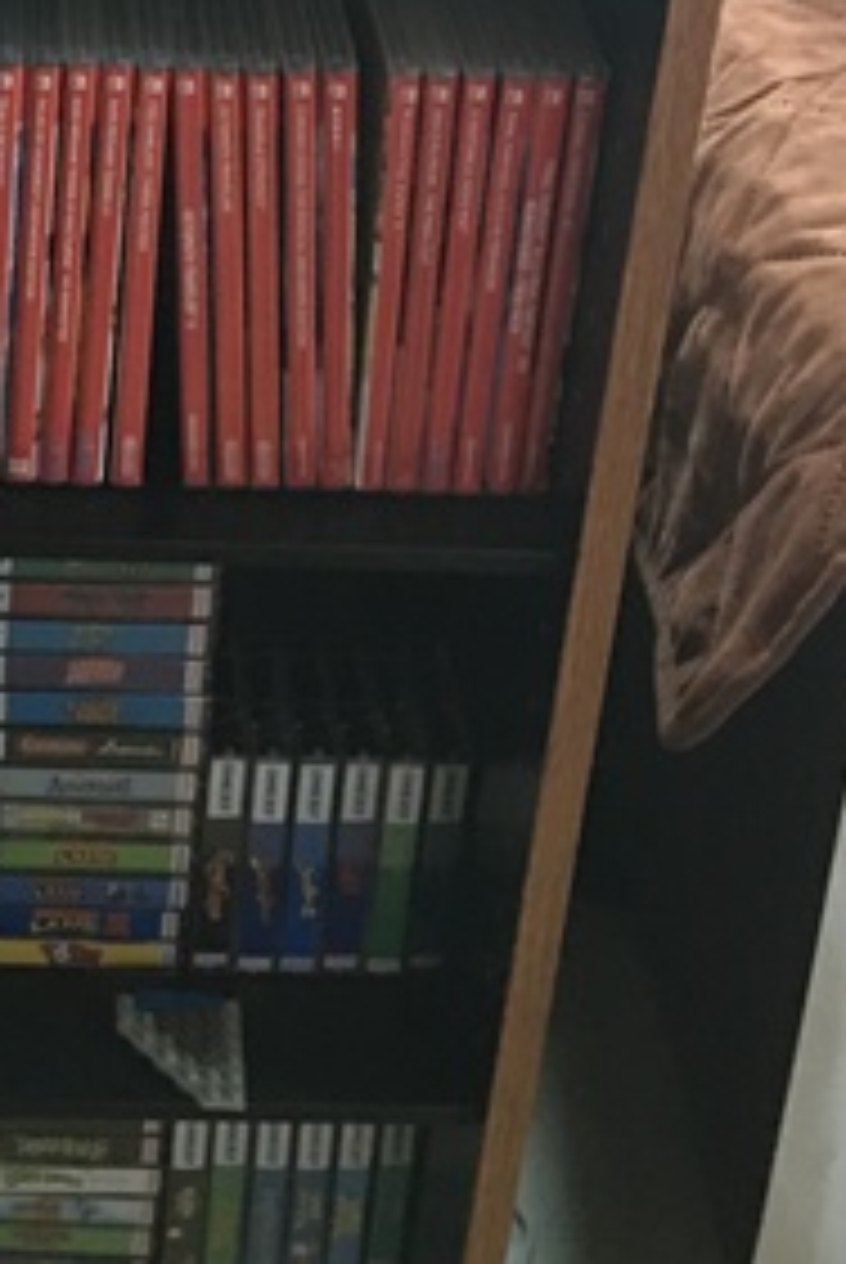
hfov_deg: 18.2
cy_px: -130
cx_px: 94
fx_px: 2602
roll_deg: -3.3
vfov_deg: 25.3
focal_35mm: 74
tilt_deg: -25.2
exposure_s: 1/4
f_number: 2.2
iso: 100
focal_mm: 4.15
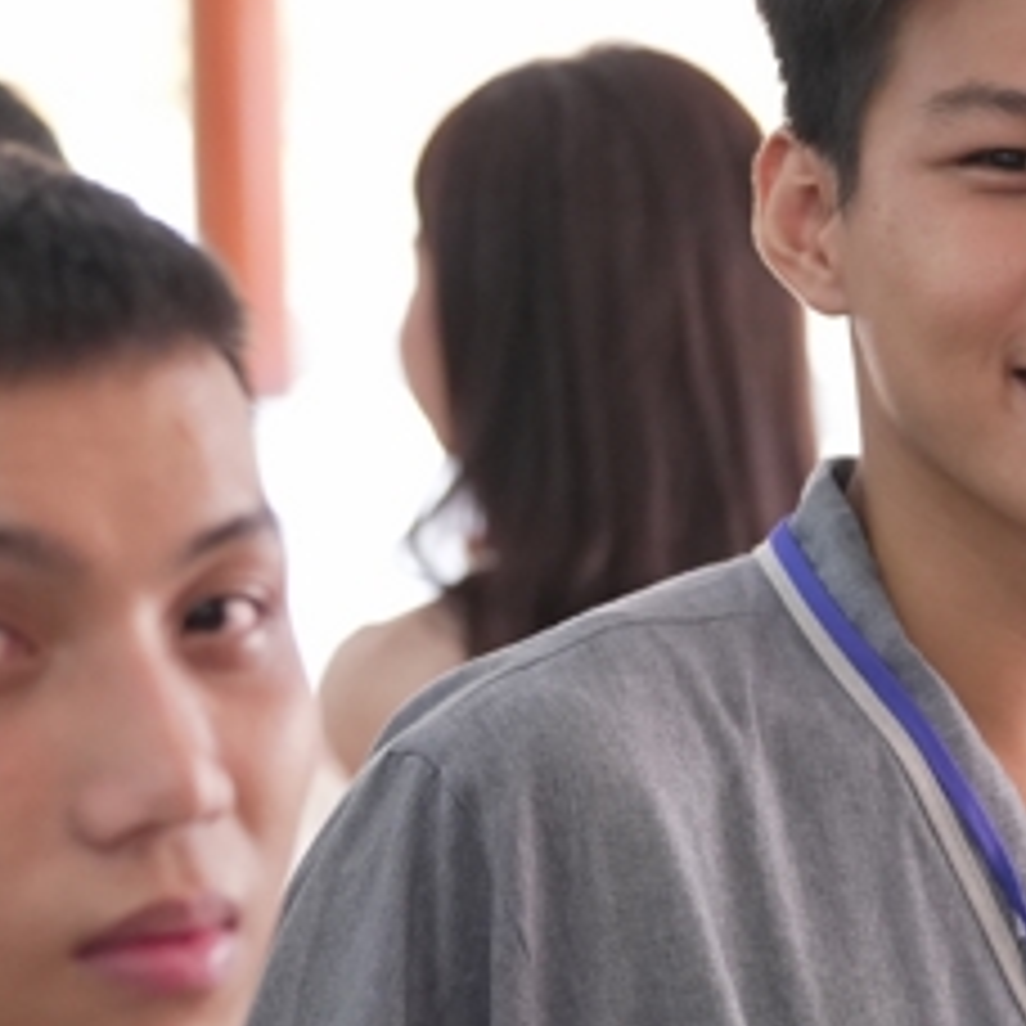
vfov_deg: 9.4
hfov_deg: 9.4
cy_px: 868
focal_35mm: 185
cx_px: 1145
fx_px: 6204
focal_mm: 51
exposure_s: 1/200
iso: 2500
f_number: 2.8
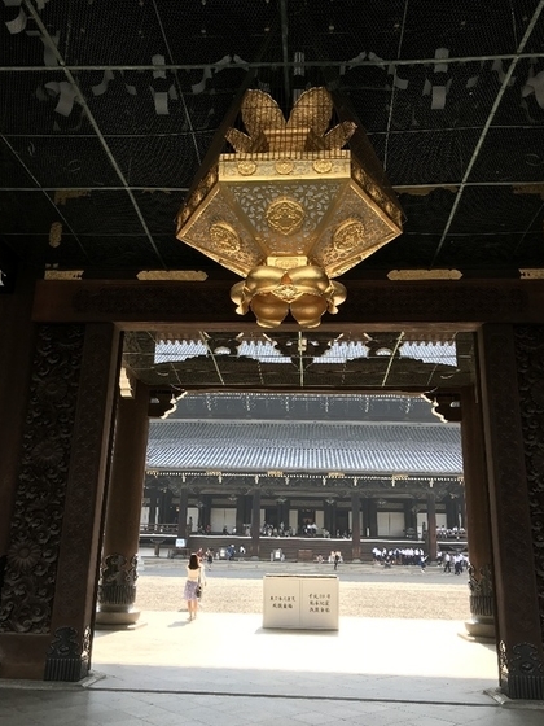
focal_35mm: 30
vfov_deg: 60.0
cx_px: 275
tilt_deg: +18.2
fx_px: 629
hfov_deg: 46.8
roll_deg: -1.2
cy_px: 373
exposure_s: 1/312
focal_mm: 3.99
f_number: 1.8
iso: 20
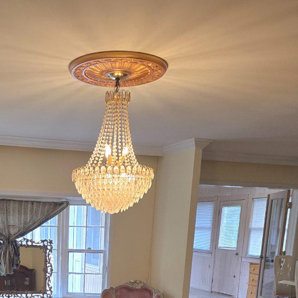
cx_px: 63
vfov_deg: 31.6
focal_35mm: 47
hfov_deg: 35.0
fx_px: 458
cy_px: 333
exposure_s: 1/120
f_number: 1.7
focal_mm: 6.3
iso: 160
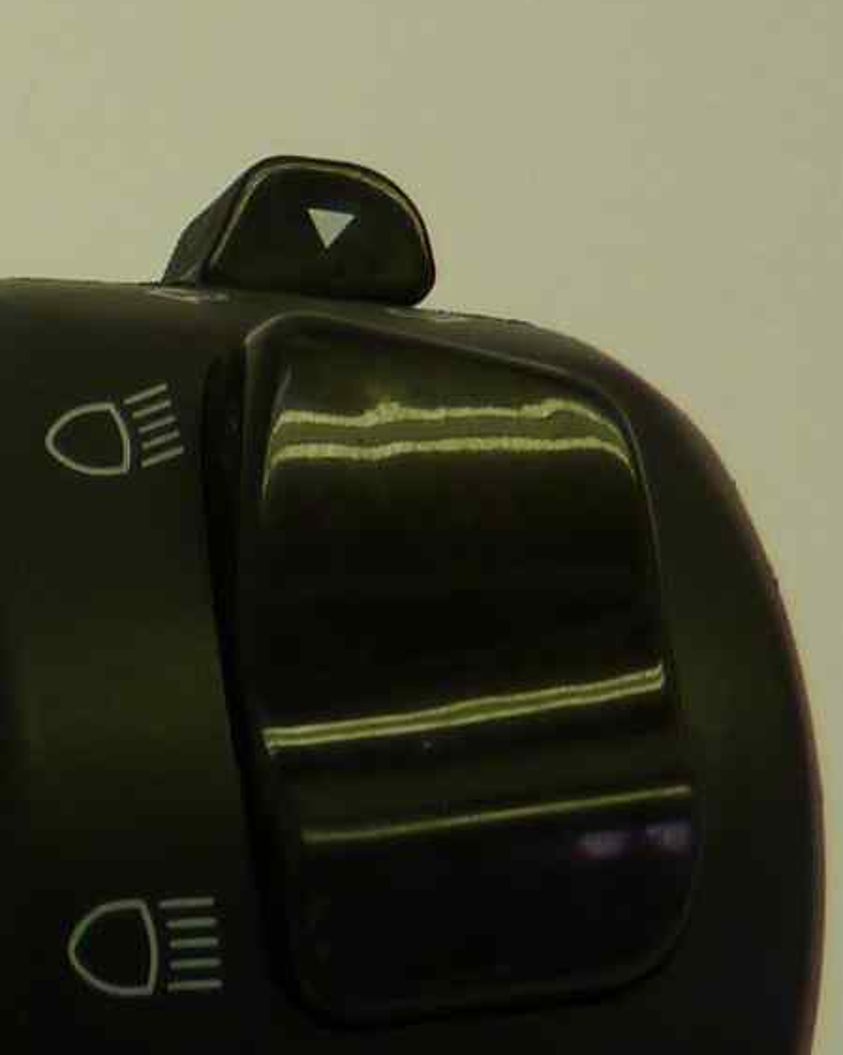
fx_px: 2778
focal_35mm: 89
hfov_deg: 14.0
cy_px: 800
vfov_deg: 21.3
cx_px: -931
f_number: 3.3
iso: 80
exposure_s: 1/60
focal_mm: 4.1
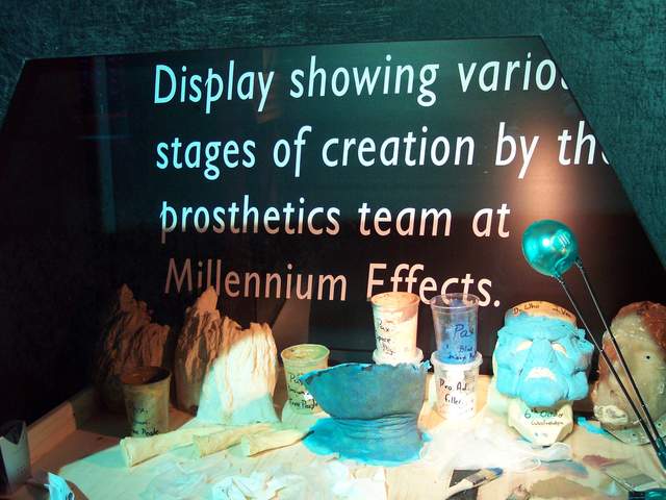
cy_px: 250
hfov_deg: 49.0
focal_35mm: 38
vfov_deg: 37.7
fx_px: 731
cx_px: 333
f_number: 2.8
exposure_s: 1/15
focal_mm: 8
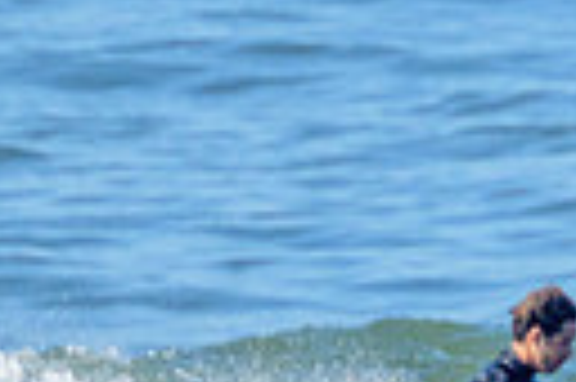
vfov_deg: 0.3
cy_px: 589
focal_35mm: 4483
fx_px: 71636
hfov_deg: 0.5
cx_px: 882
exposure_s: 1/2000
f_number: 11
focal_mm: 800
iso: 1600
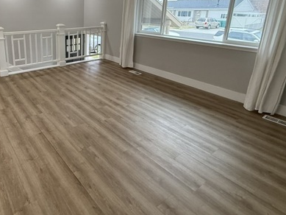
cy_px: 65
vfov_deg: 55.2
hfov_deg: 68.2
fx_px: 198
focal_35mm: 24
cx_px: 81
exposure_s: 1/120
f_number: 2.2
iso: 250
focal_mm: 2.22
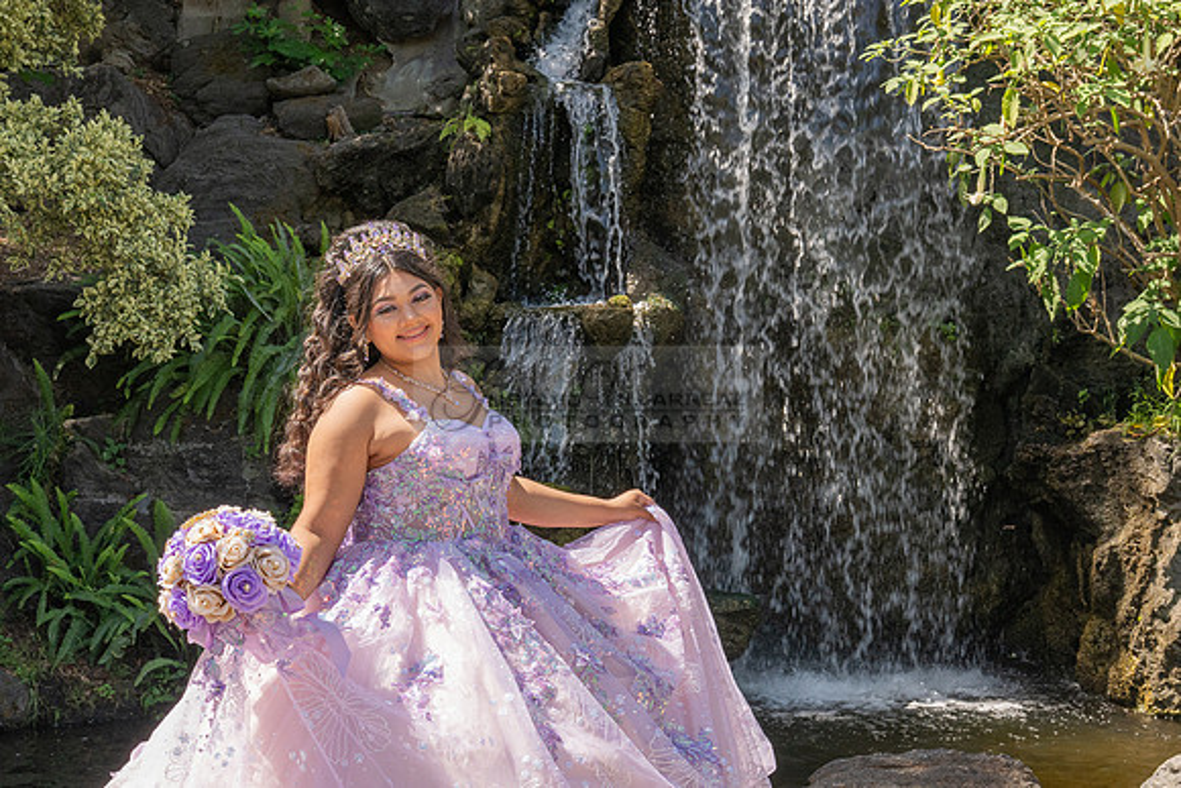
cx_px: 634
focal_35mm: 63
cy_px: 475
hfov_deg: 31.7
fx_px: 2078
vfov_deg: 21.4
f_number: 9
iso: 200
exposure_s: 1/200
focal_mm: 32.5
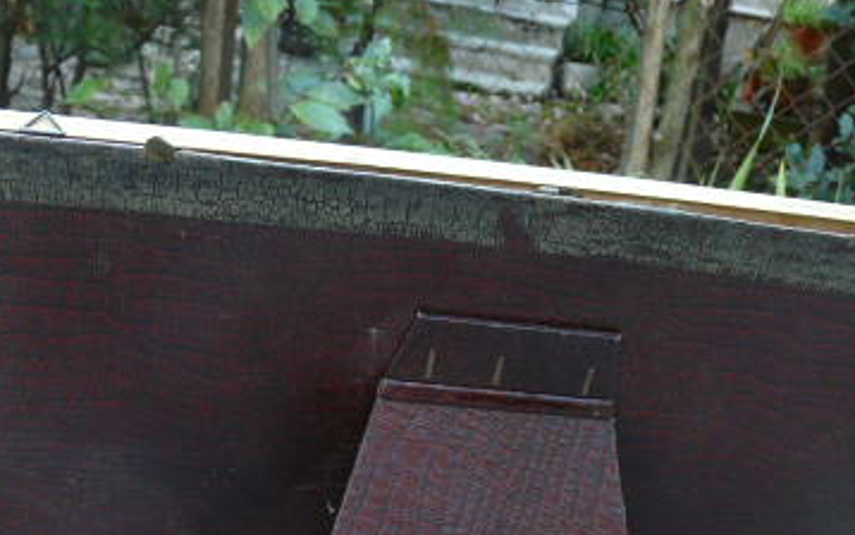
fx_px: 1235
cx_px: 468
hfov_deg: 38.1
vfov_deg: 23.2
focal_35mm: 53
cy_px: 564
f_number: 2.8
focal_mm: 4.6
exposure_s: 1/30
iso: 160
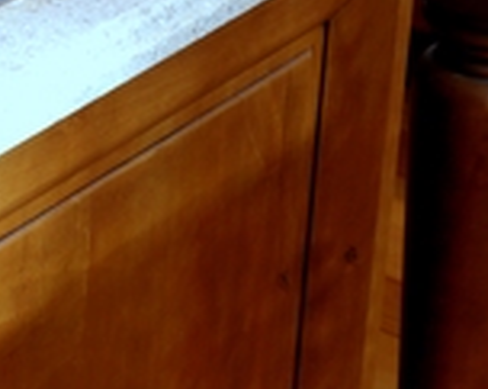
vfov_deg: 8.3
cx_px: -419
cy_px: -40
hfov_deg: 9.9
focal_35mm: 185
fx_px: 2667
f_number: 4.5
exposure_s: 1/30
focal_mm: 25
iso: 200
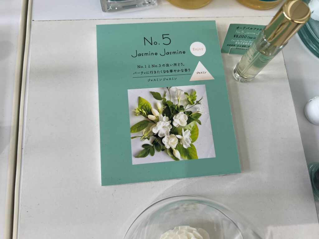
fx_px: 240
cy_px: 120
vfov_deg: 53.1
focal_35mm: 26
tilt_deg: -74.6
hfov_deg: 67.3
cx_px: 160
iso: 50
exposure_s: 1/352
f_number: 1.5
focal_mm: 5.7
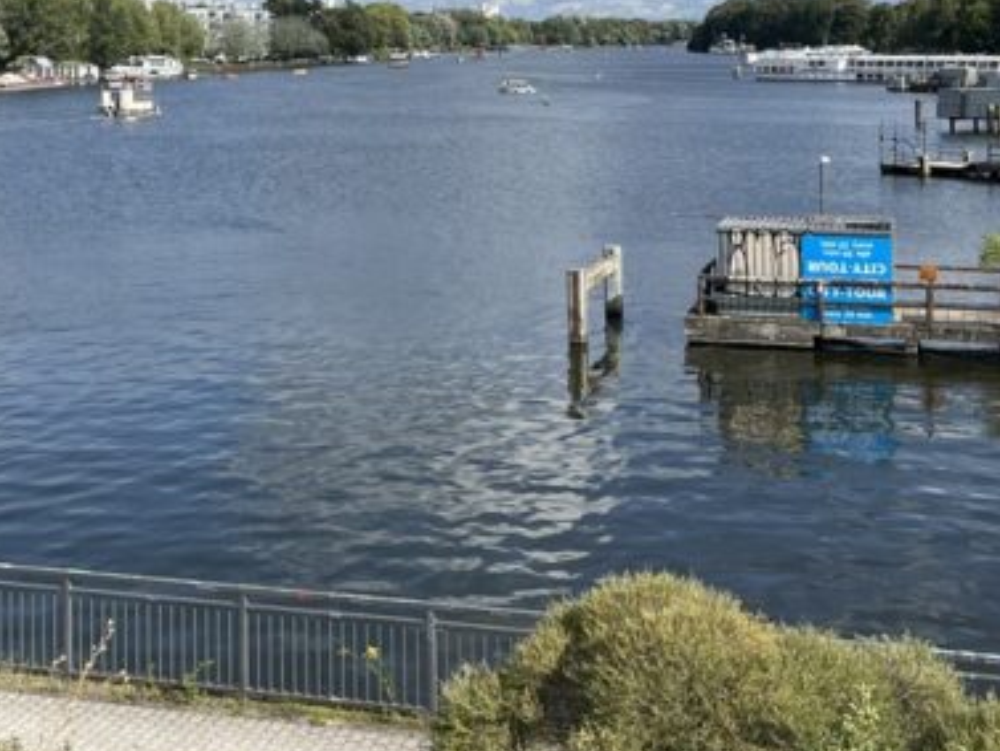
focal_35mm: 53
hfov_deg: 36.1
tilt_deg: -0.6
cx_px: 451
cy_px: 64
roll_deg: +0.4
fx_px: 1532
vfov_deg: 26.5
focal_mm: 5.1
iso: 50
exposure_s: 1/4016
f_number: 1.6
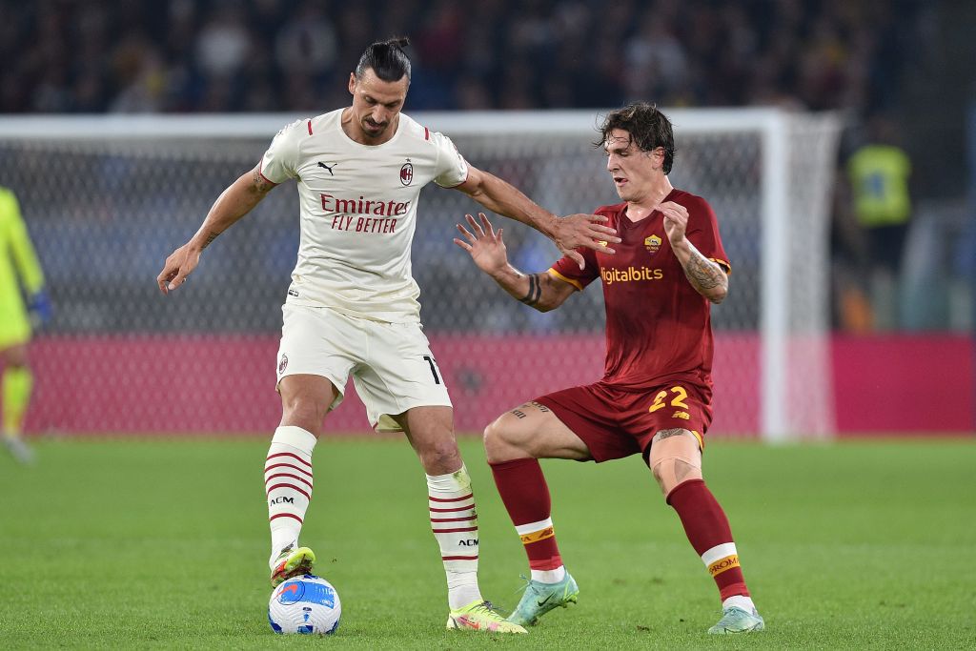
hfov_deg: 5.2
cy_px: 326
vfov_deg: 3.4
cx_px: 488
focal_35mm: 400
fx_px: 10845
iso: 1600
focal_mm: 400
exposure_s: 1/1250
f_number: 3.5
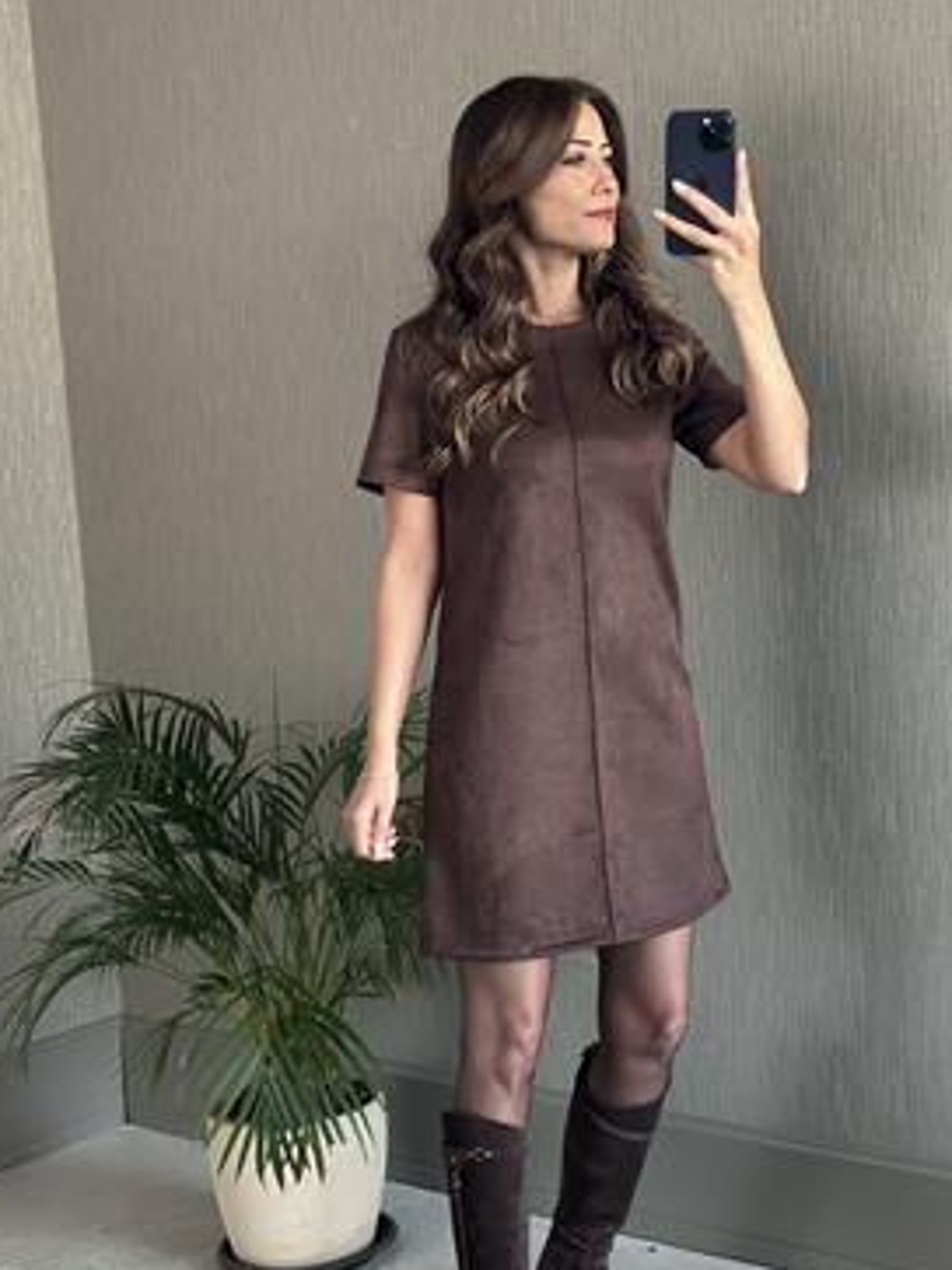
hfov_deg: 21.9
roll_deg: +3.5
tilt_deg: -18.7
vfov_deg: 28.9
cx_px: 612
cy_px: 766
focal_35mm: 67
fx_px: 2458
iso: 500
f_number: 1.78
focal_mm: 6.86
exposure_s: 1/40
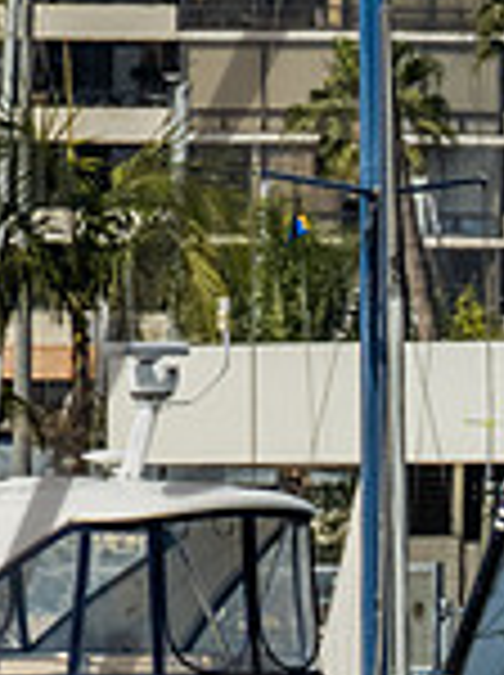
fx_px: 29028
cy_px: 589
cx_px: 1061
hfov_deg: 1.0
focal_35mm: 1491
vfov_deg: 1.3
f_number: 10
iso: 250
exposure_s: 1/400
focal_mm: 200
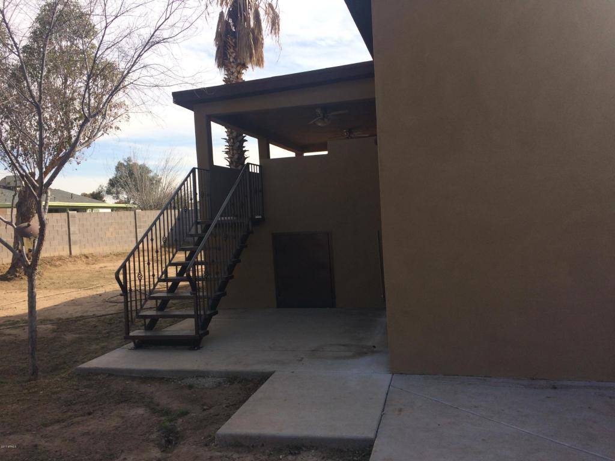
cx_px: 308
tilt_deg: -3.2
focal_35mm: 29
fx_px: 515
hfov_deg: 61.7
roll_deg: +0.6
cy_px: 230
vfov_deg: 48.2
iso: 32
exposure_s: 1/1282
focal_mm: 4.15
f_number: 2.2
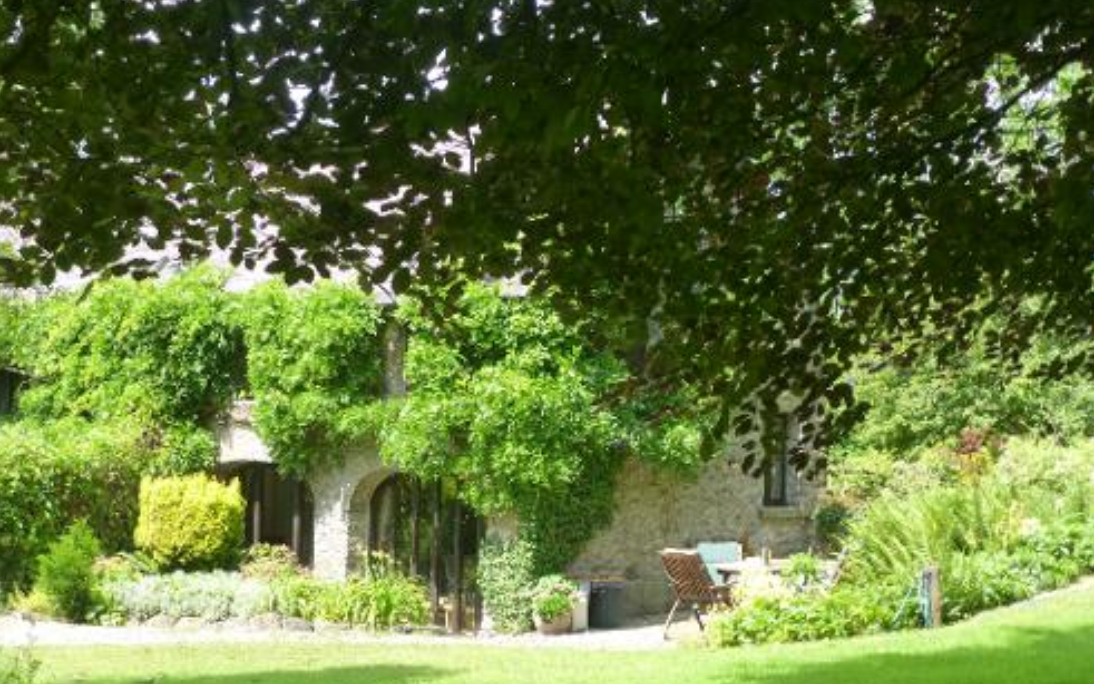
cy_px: 402
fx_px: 1640
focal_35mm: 55
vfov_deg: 23.5
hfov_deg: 36.9
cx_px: 541
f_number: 4.4
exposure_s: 1/160
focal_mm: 9
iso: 160
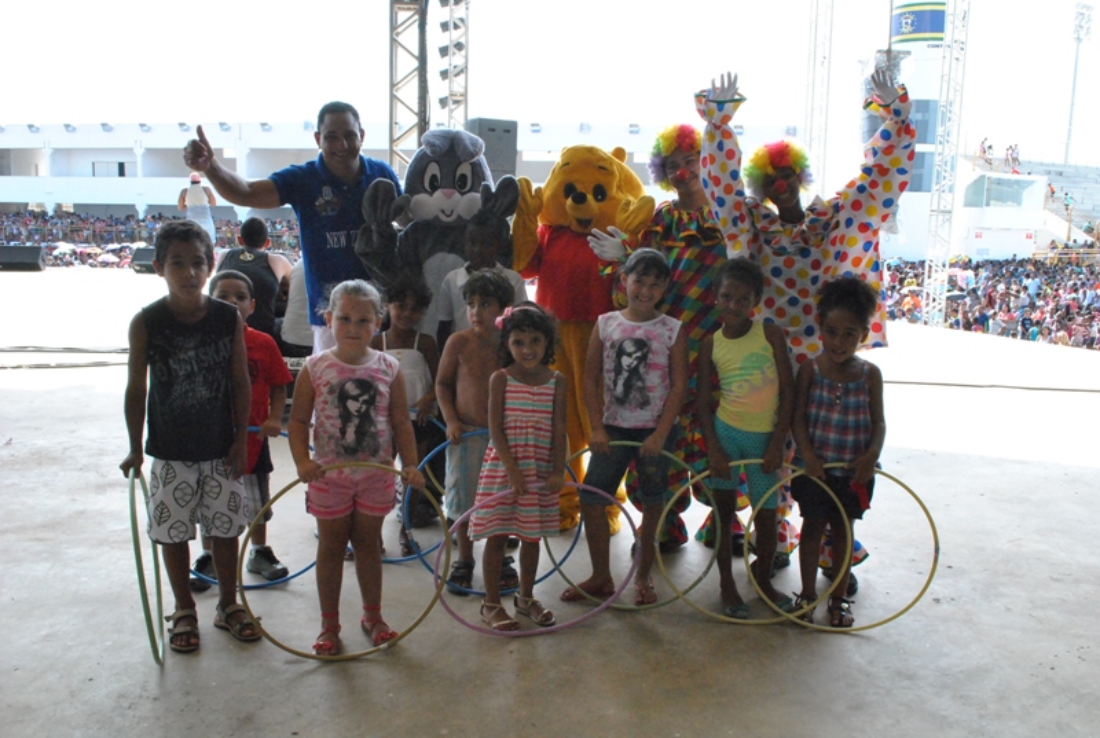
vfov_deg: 40.1
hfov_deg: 57.1
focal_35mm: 33
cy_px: 369
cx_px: 550
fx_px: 1010
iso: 1600
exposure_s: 1/400
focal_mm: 22
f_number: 11
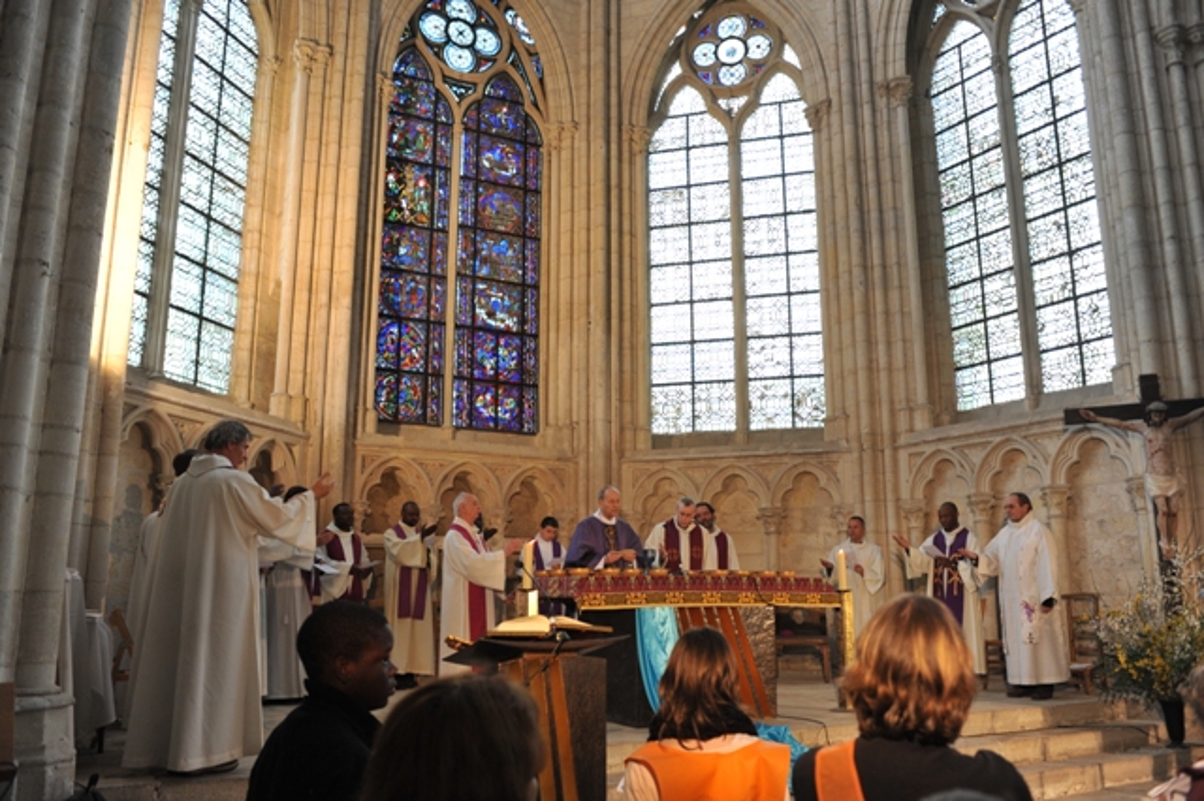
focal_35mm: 28
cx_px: 602
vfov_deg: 46.4
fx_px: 936
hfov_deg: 65.5
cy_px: 400
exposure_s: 1/320
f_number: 4.5
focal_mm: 28
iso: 1250
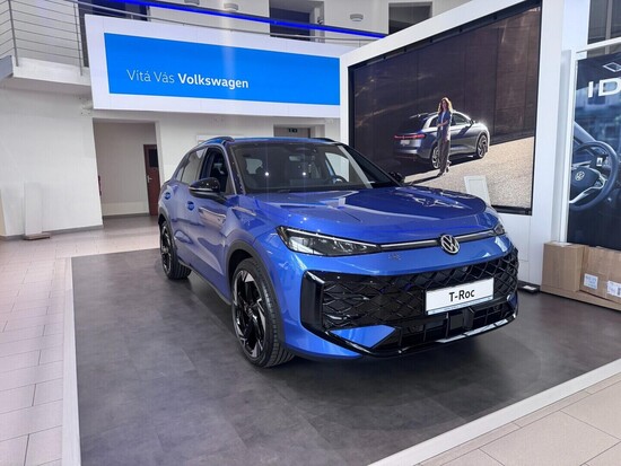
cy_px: 233
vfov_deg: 56.9
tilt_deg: -8.3
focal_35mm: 24
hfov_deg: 71.6
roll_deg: +1.5
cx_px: 310
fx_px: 431
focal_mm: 6.76
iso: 160
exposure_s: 1/100
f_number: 1.78
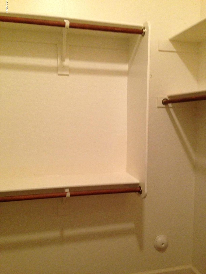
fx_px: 262
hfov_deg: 42.9
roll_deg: +0.6
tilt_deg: -3.5
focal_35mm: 33
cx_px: 103
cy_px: 137
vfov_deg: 55.4
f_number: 2.4
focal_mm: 4.12
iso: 250
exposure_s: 1/20
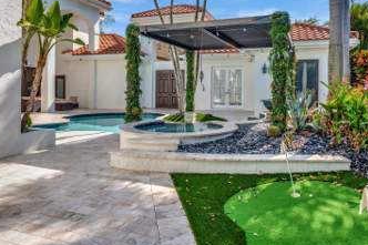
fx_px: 267
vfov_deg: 48.7
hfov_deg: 68.9
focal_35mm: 26
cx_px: 204
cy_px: 89
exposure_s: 1/800
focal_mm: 18.1
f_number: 8
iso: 400
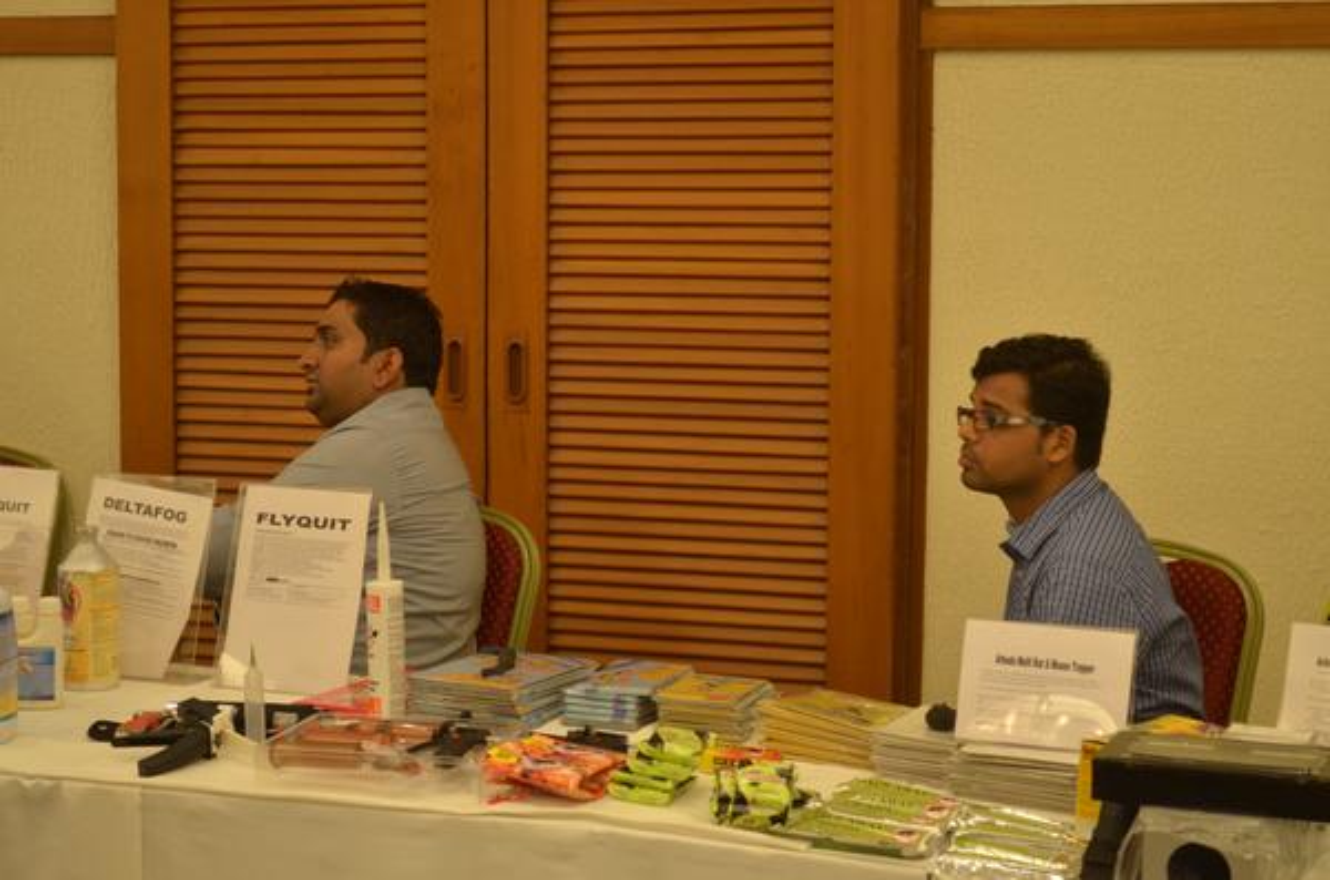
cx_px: 665
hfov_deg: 29.3
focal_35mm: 69
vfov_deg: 19.6
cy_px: 440
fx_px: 2543
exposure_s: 1/25
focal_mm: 46
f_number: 5.3
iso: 800
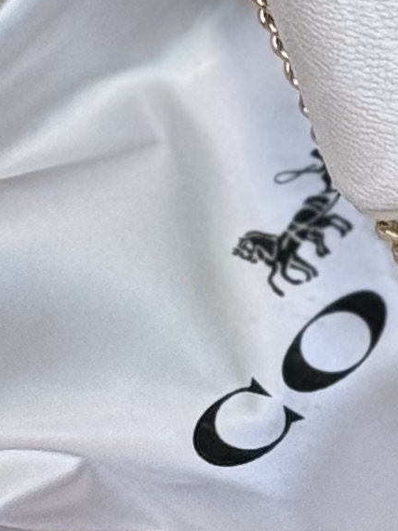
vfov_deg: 5.8
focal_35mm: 339
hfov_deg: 4.2
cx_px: 1374
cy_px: -162
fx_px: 5199
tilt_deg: -59.6
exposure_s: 1/121
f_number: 1.78
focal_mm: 6.76
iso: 50
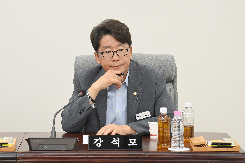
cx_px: 122
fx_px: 817
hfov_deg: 17.1
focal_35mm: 120
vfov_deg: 11.4
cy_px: 82
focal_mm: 120
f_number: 6.3
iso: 3200
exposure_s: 1/250
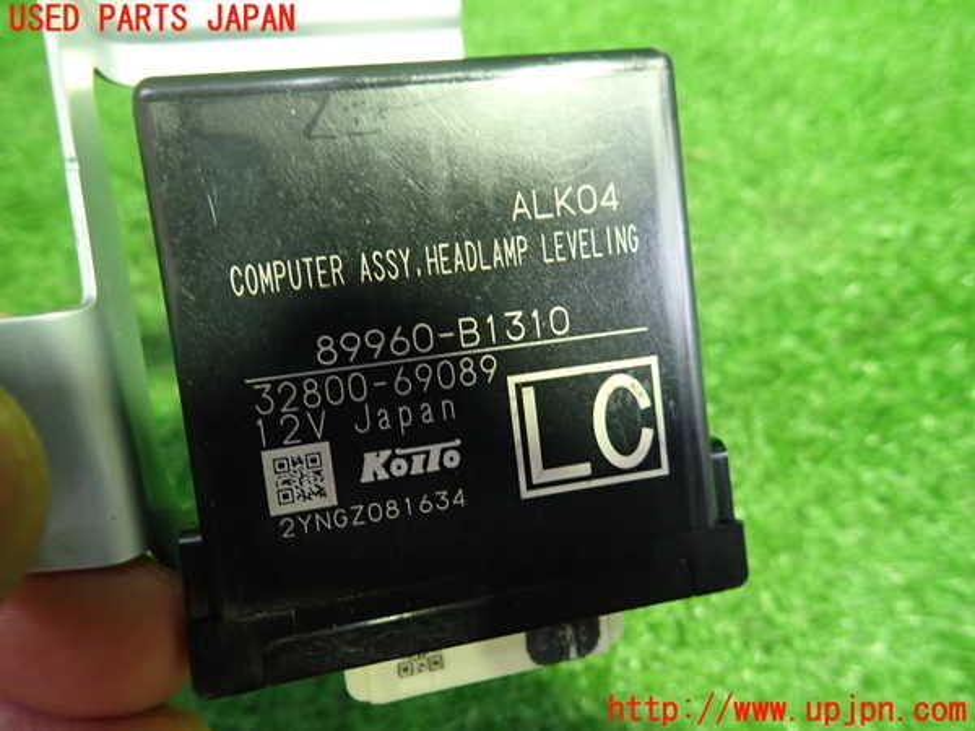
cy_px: 366
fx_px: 704
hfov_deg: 69.4
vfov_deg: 54.9
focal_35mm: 25
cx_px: 488
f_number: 2
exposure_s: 1/30
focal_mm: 4.5
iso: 400
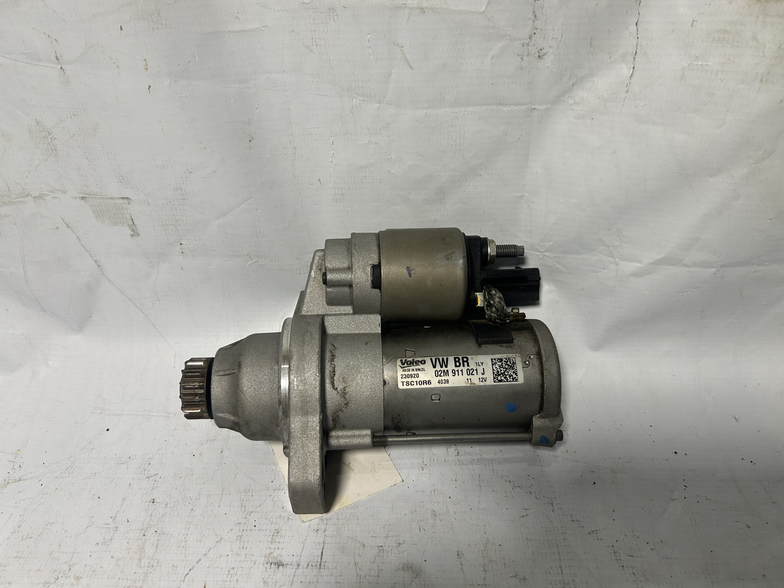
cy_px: 294
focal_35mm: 26
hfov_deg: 67.3
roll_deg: +3.9
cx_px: 392
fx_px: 589
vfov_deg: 53.1
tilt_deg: -37.3
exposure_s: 1/549
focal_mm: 5.7
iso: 50
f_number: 1.5
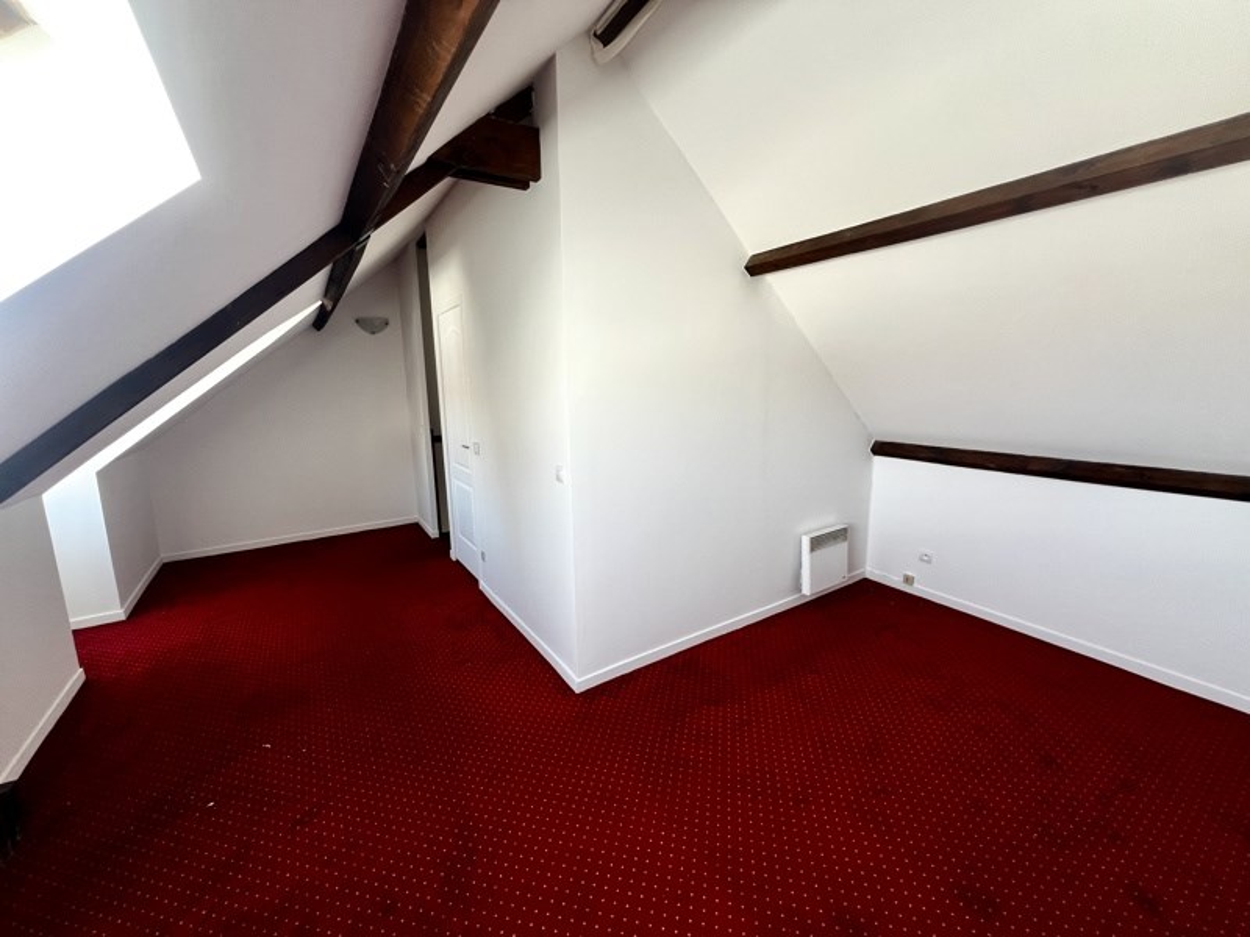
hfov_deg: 106.2
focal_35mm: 13
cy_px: 468
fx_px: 469
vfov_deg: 89.9
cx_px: 625
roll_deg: +1.2
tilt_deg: -10.1
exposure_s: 1/34
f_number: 1.8
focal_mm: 1.57
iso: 64
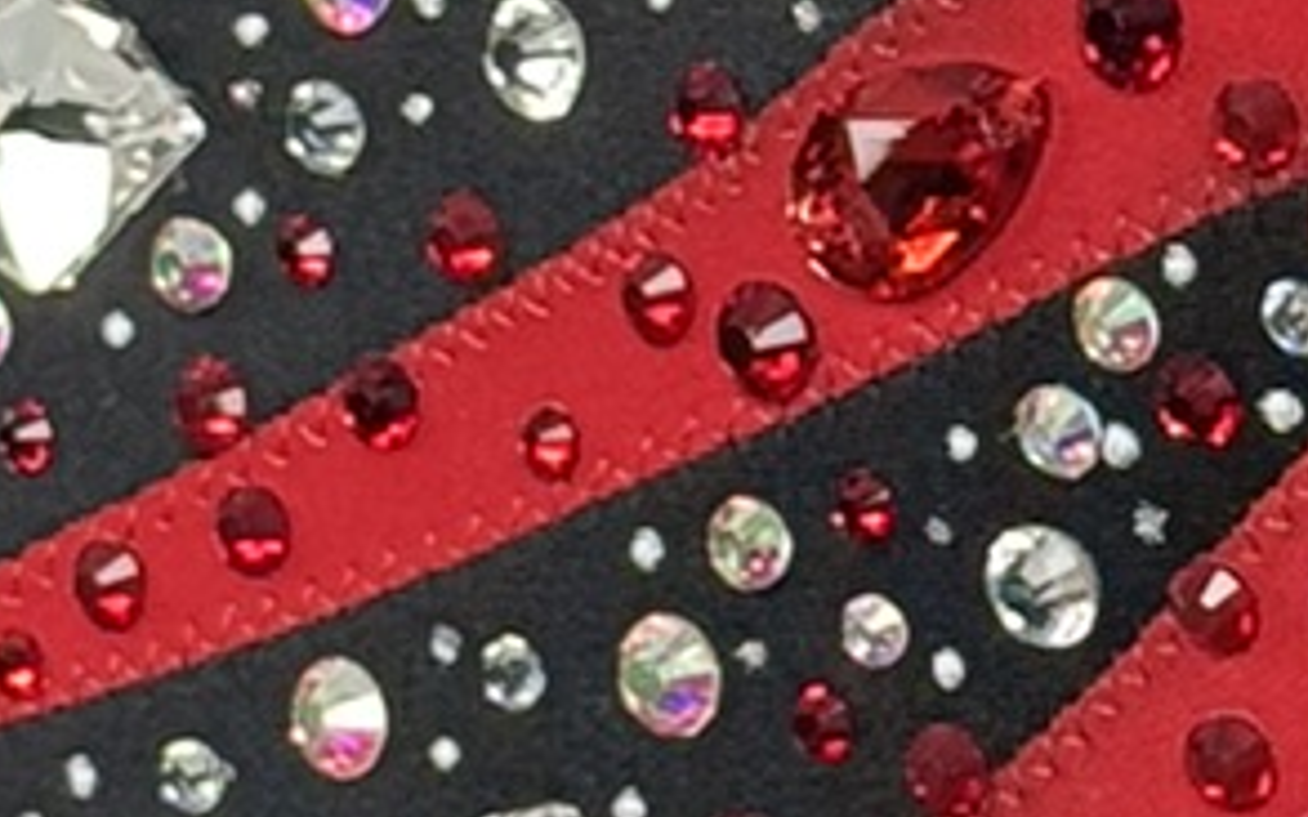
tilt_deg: -9.3
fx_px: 12688
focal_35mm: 356
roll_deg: +0.2
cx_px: 2013
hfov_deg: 5.8
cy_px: 496
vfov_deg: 3.7
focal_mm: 6.76
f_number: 1.78
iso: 125
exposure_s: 1/50
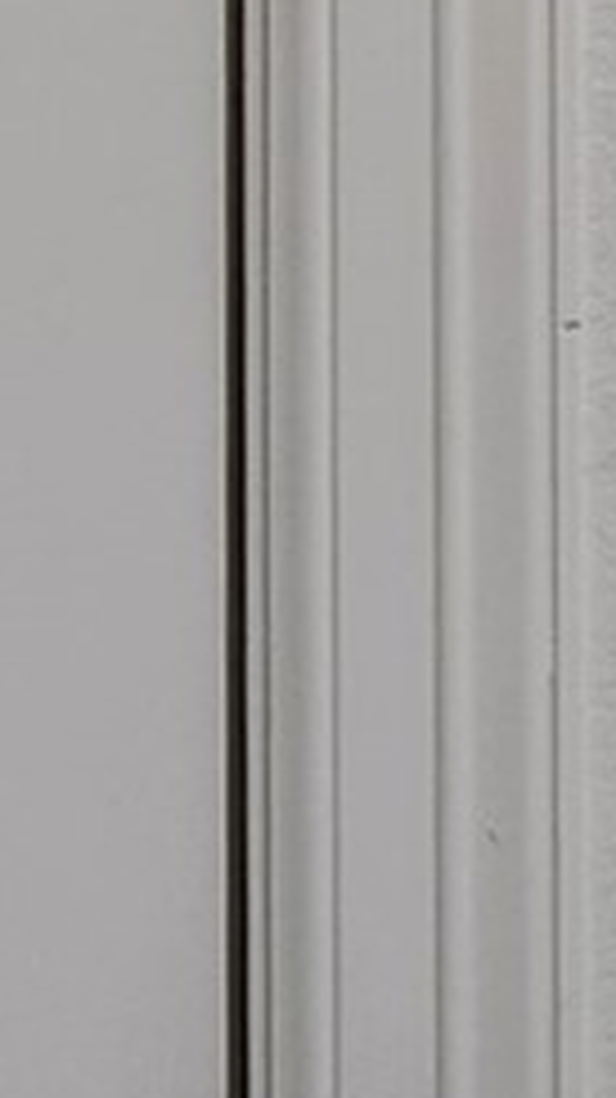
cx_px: 3835
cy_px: -1336
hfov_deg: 5.0
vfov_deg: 14.5
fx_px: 3257
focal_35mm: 112
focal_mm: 12
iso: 800
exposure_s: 1/20
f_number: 8
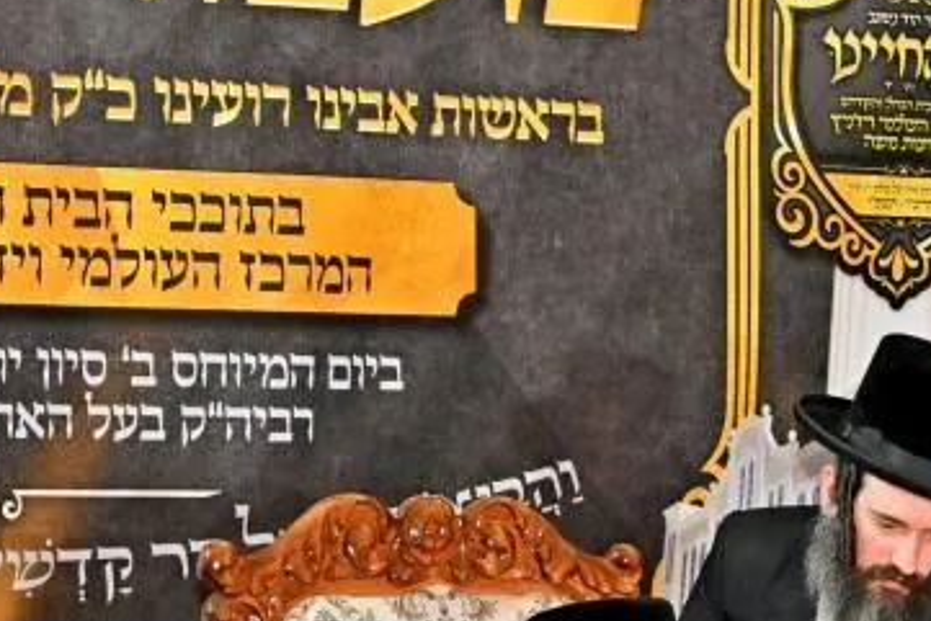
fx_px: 4838
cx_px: 665
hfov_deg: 11.0
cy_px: 758
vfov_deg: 7.3
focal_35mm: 187
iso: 1250
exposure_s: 1/160
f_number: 4
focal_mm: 44
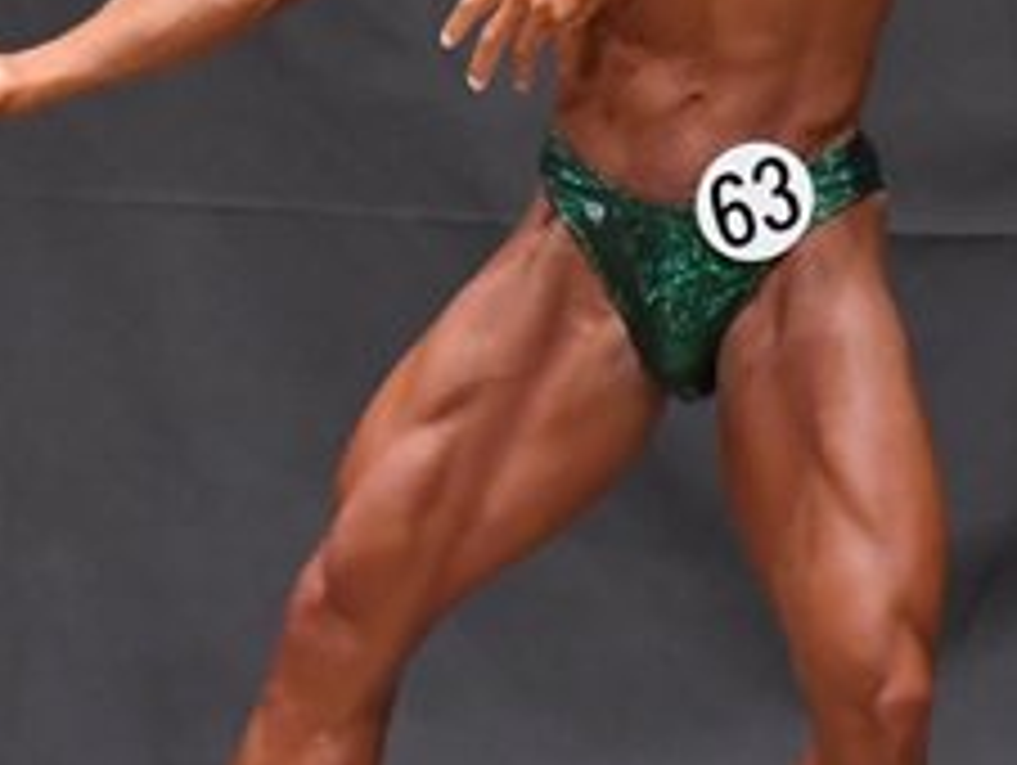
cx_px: 443
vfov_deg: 2.0
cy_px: 140
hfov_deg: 2.7
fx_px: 21793
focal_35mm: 741
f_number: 5.6
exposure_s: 1/400
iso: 6400
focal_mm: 150
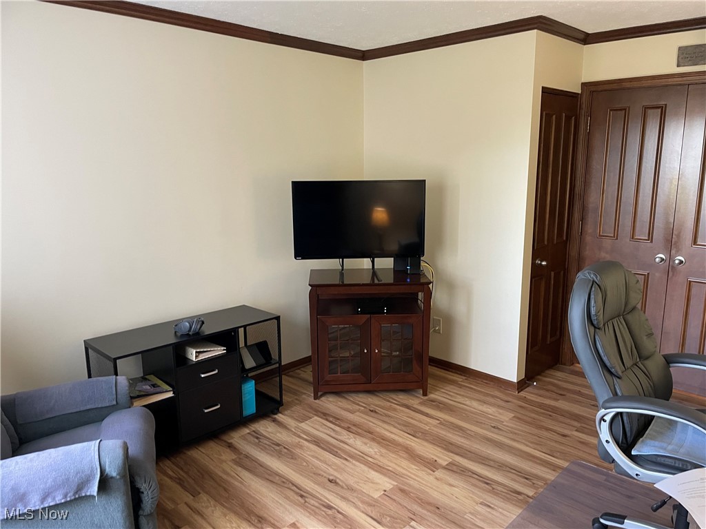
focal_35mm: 26
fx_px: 530
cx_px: 353
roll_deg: +1.0
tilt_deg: -11.5
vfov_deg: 53.1
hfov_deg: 67.3
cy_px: 264
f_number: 1.6
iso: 200
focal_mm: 4.2
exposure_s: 1/60
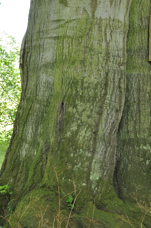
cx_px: 95
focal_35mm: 68
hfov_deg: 19.9
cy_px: 105
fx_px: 429
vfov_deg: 29.7
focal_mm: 26
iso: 200
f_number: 7.1
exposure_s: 1/40
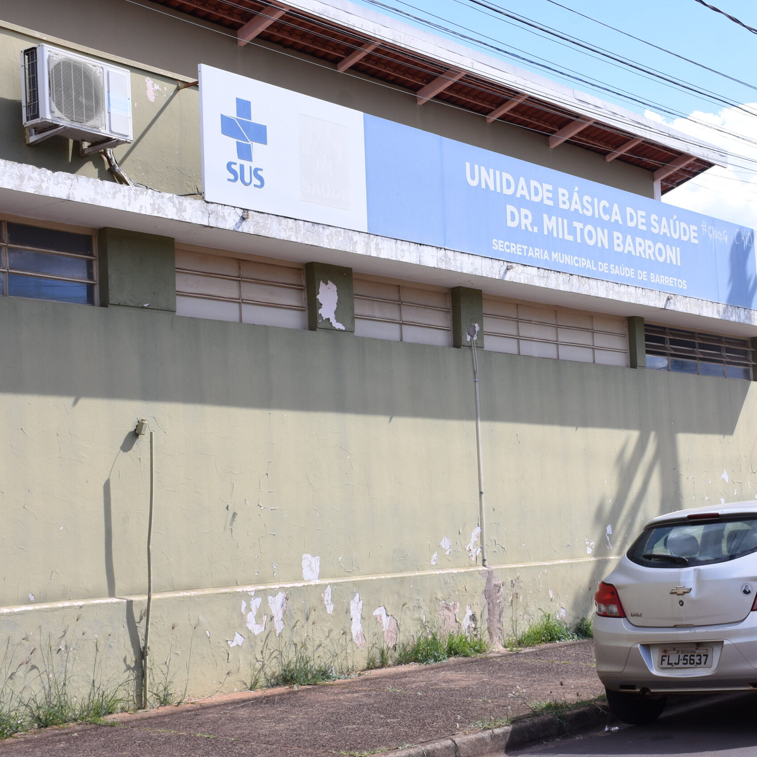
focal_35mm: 62
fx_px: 1534
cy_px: 381
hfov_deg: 27.5
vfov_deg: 27.7
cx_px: 538
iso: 200
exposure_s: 1/320
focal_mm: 32
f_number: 8
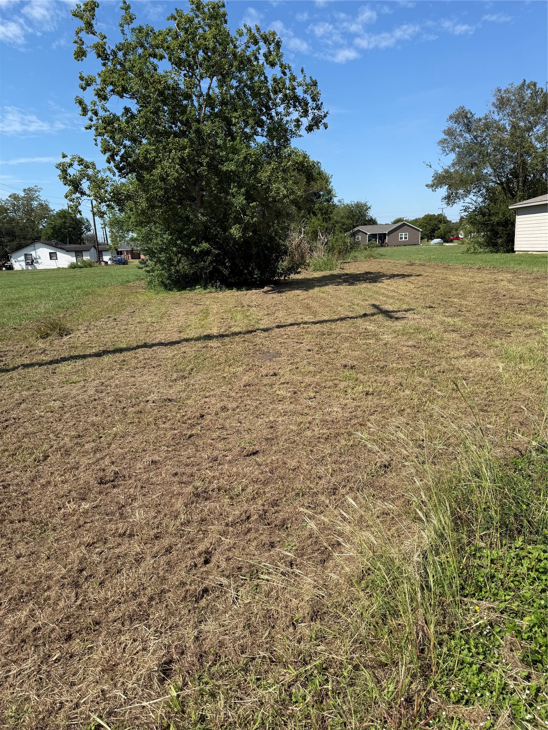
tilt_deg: -12.9
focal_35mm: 24
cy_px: 365
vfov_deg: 71.6
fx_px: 507
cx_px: 274
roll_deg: +1.9
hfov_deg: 56.8
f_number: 1.78
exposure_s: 1/4405
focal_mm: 6.76
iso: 80
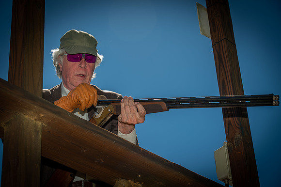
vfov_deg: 14.4
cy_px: 94
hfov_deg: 21.5
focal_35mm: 95
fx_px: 741
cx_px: 140
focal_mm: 95
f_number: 8
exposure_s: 1/250
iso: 50
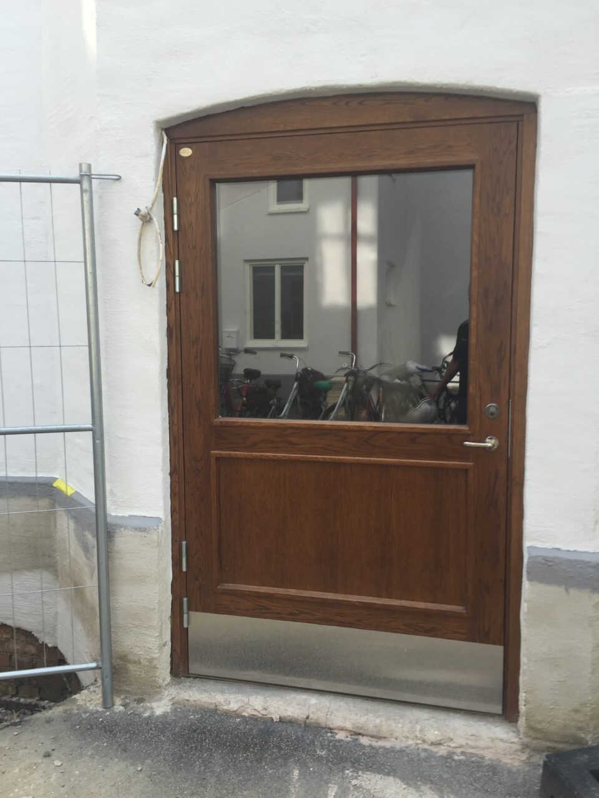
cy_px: 399
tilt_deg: -10.5
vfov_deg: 61.7
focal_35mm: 29
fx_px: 669
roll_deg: -0.1
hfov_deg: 48.2
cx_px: 300
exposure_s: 1/149
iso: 32
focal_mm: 4.15
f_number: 2.2
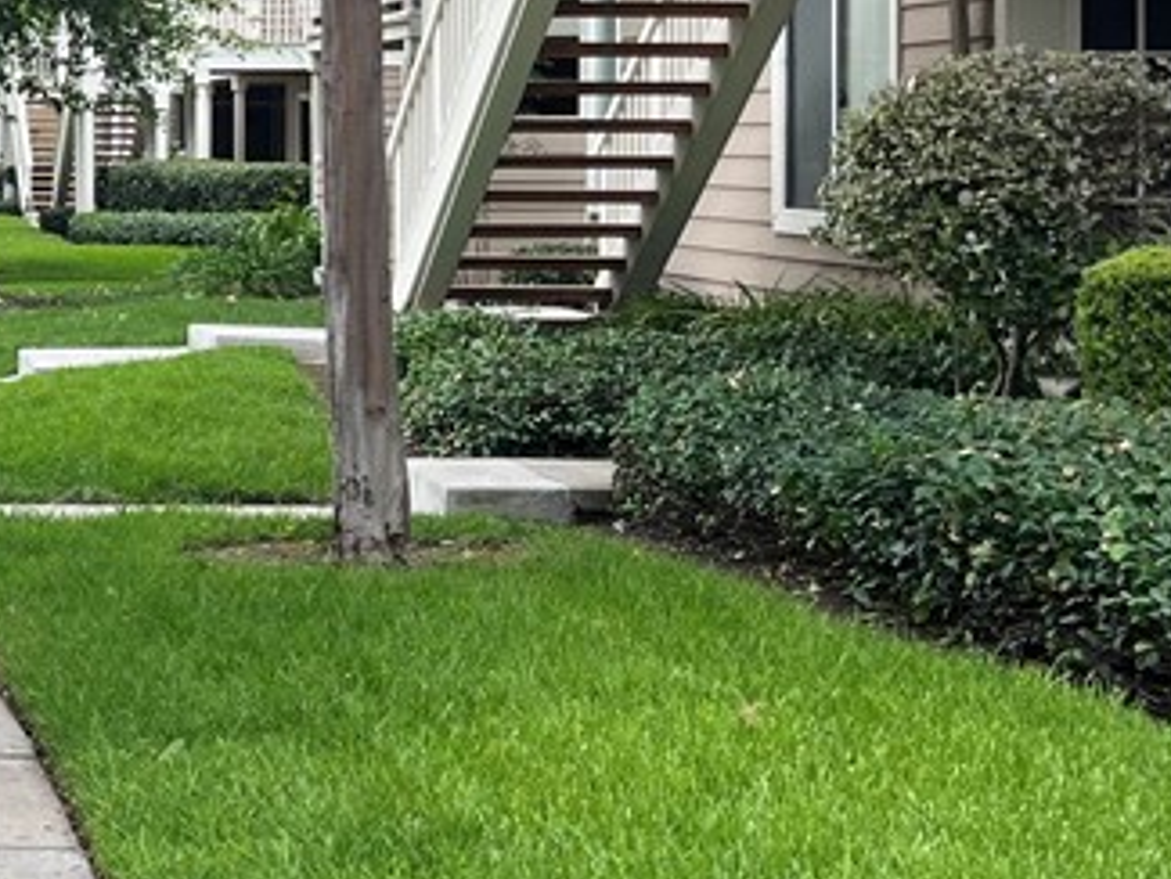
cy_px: 108
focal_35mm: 82
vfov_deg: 17.8
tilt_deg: +0.0
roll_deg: -0.3
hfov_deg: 21.6
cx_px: -339
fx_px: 2775
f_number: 1.6
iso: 40
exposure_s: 1/133
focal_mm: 5.1
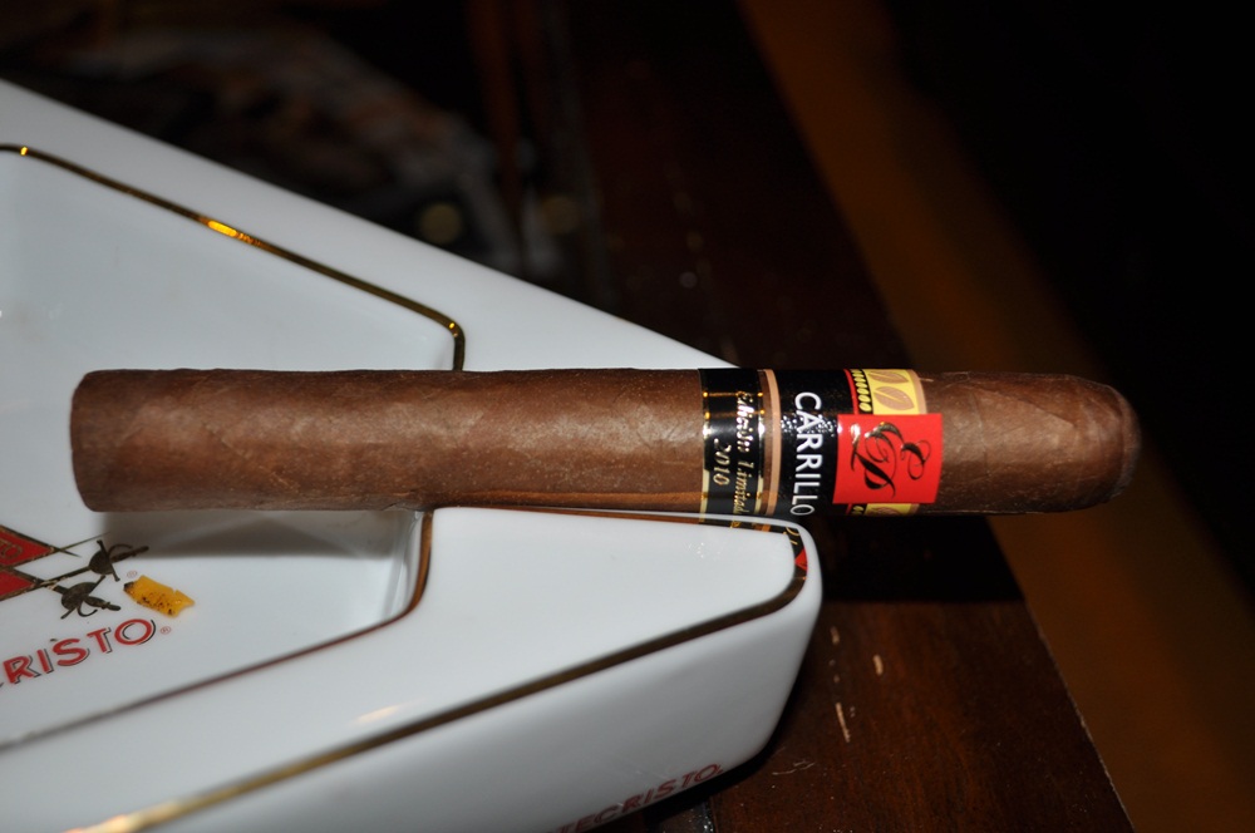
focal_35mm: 42
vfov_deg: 31.8
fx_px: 1462
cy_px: 416
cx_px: 628
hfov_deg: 46.5
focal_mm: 28
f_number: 4.5
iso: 200
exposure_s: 1/60
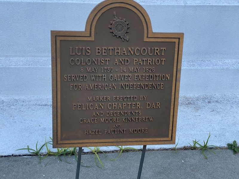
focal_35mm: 52
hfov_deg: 36.8
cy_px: 90
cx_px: 120
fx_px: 359
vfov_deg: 28.0
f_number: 2
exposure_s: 1/564
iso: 20
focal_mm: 6
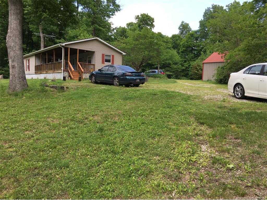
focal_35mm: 29
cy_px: 100
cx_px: 134
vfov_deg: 48.2
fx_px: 224
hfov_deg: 61.7
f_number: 2.2
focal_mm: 4.15
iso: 25
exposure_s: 1/434
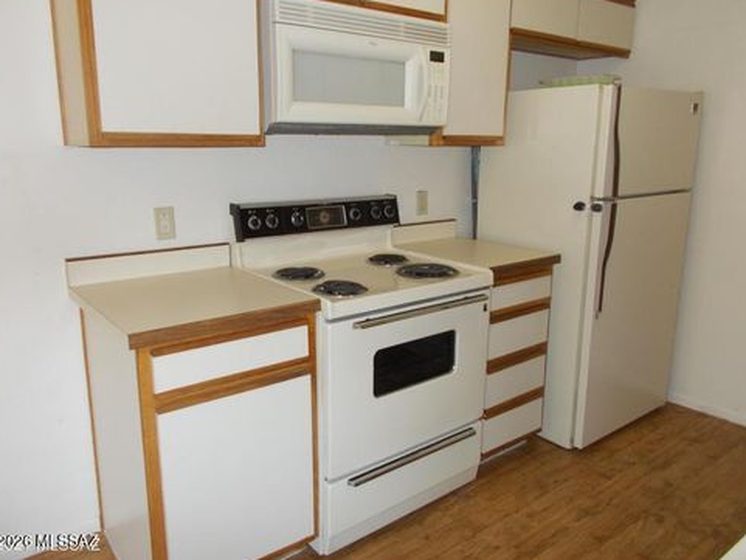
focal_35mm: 27
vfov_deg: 51.4
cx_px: 369
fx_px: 582
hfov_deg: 65.3
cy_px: 275
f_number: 3.2
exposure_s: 1/25
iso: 200
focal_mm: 4.6
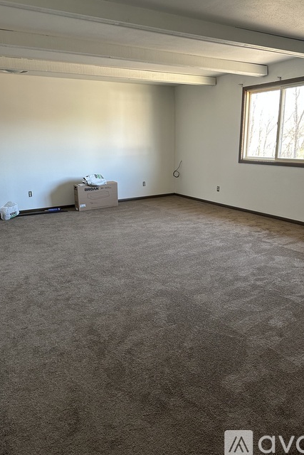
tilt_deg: -14.0
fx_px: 329
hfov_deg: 49.5
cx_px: 162
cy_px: 221
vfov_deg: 69.4
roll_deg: +0.7
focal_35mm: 26
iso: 250
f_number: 1.78
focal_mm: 6.86
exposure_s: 1/67
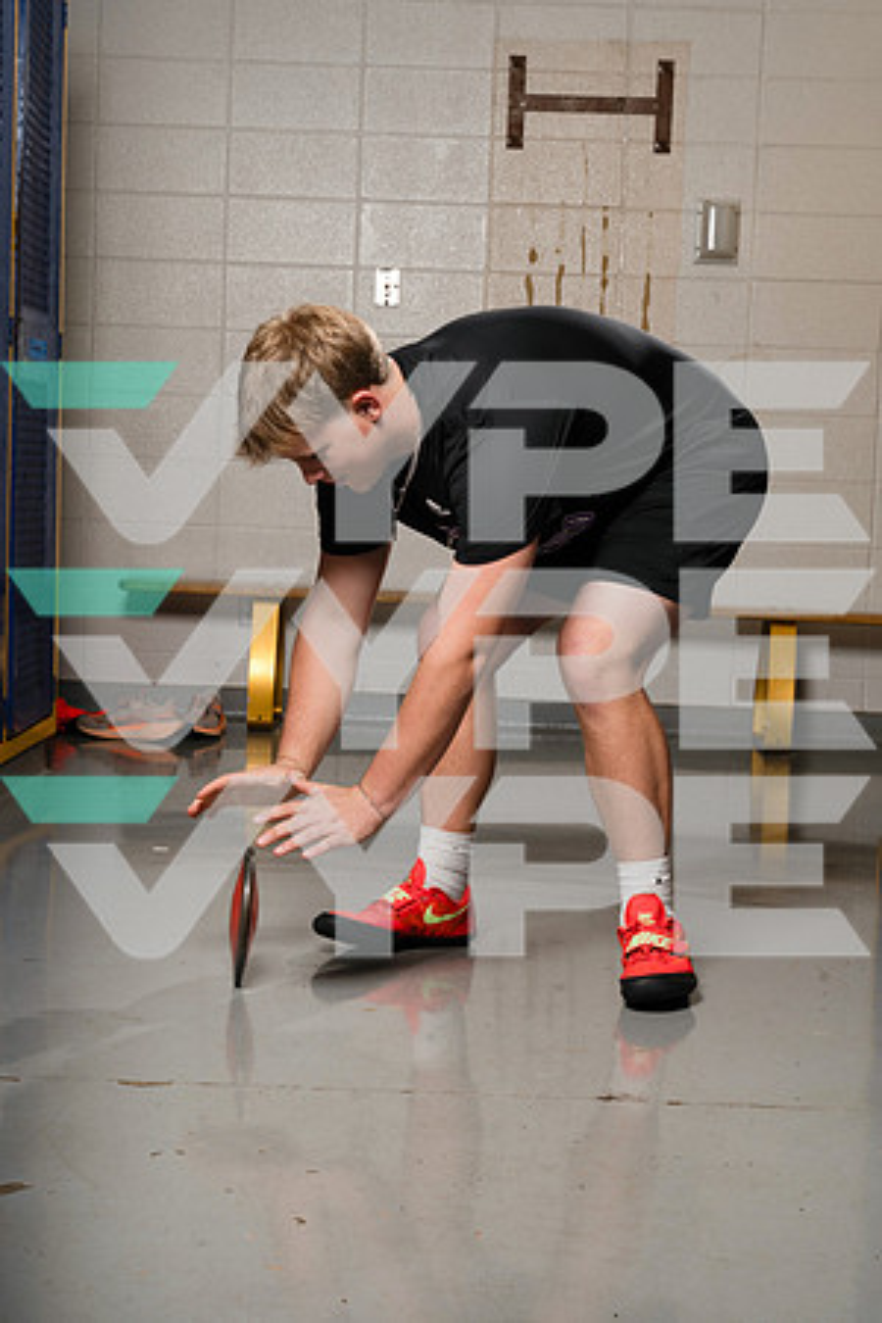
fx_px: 2278
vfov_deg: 32.4
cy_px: 662
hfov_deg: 21.9
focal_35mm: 62
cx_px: 441
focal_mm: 62
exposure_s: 1/250
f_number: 11
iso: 125
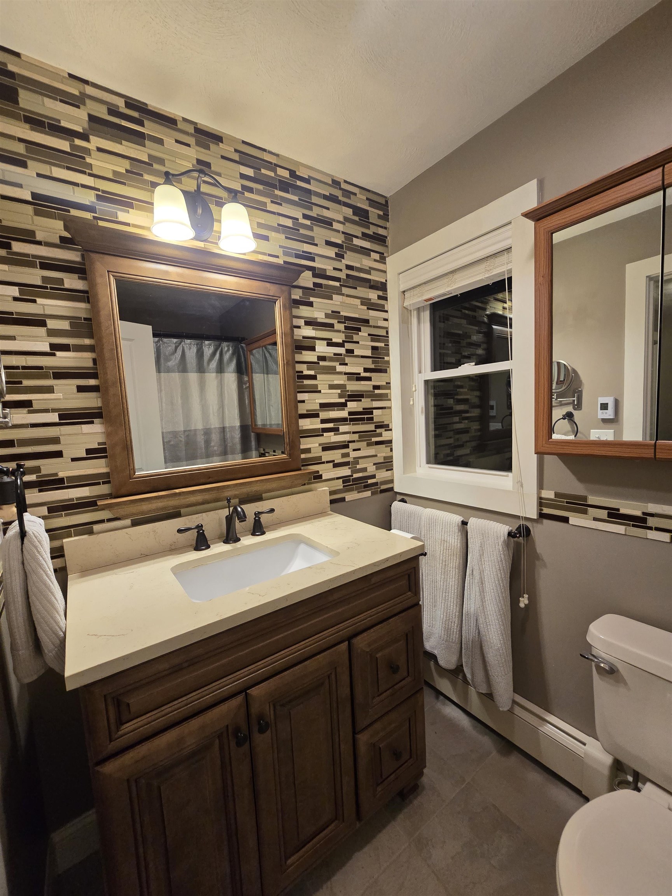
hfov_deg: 89.9
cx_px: 336
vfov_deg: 106.2
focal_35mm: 13
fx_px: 336
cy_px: 448
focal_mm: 2.2
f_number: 2.2
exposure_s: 1/60
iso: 250
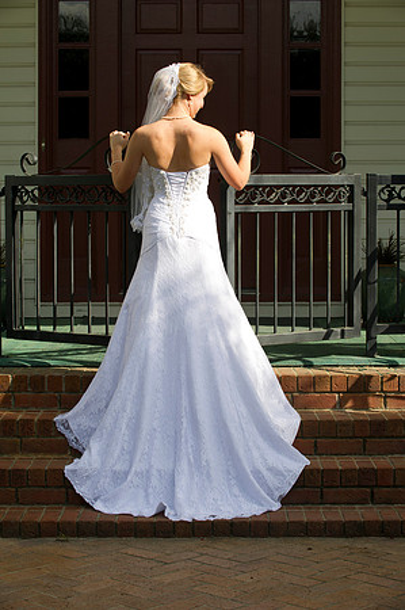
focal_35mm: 90
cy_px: 305
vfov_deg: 22.6
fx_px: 1522
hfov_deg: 15.2
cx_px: 202
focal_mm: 90
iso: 250
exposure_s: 1/250
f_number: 8
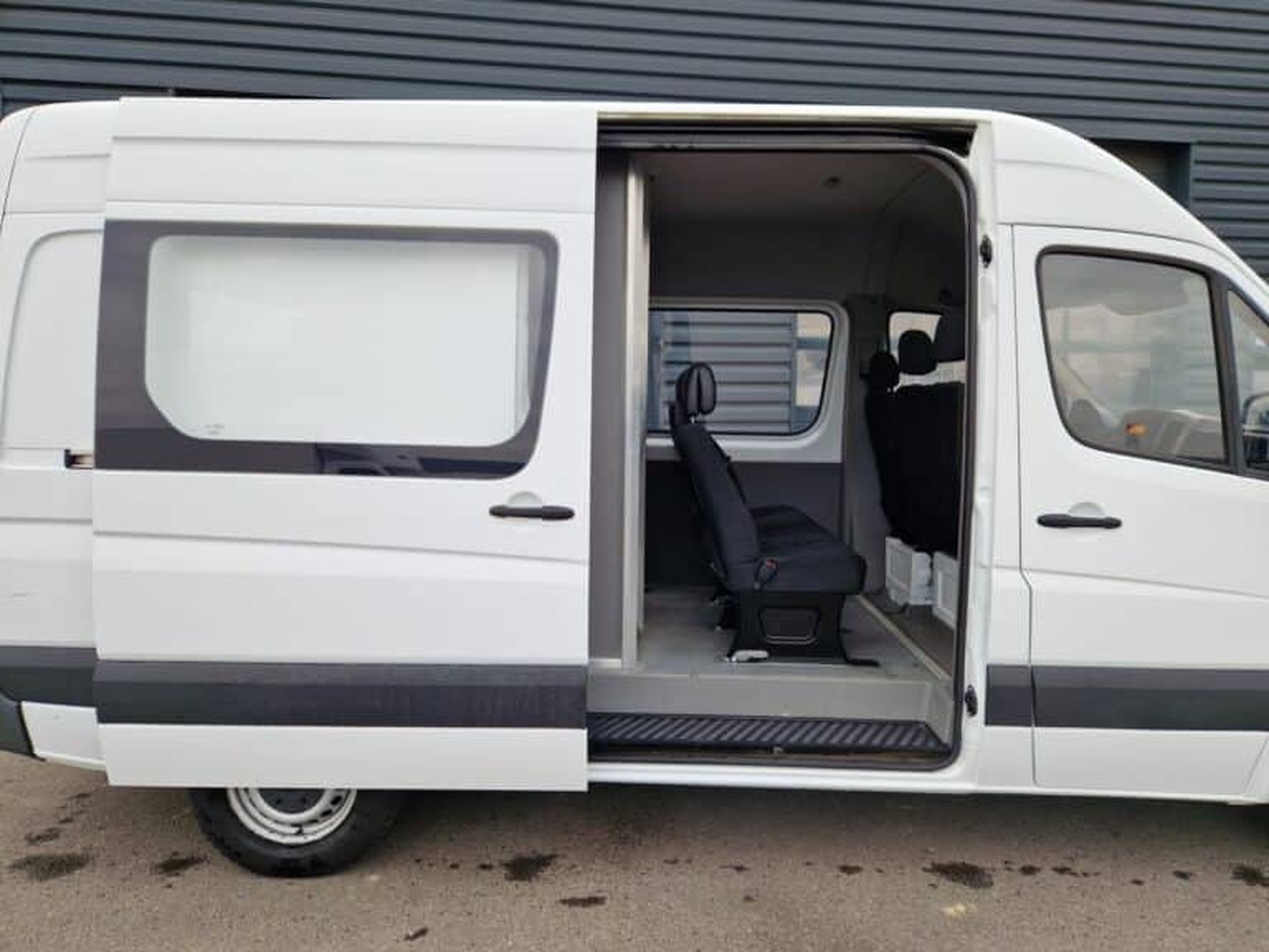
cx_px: 634
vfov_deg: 58.9
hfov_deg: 73.9
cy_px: 476
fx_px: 843
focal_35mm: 23
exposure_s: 1/759
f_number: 1.8
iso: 50
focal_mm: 5.4
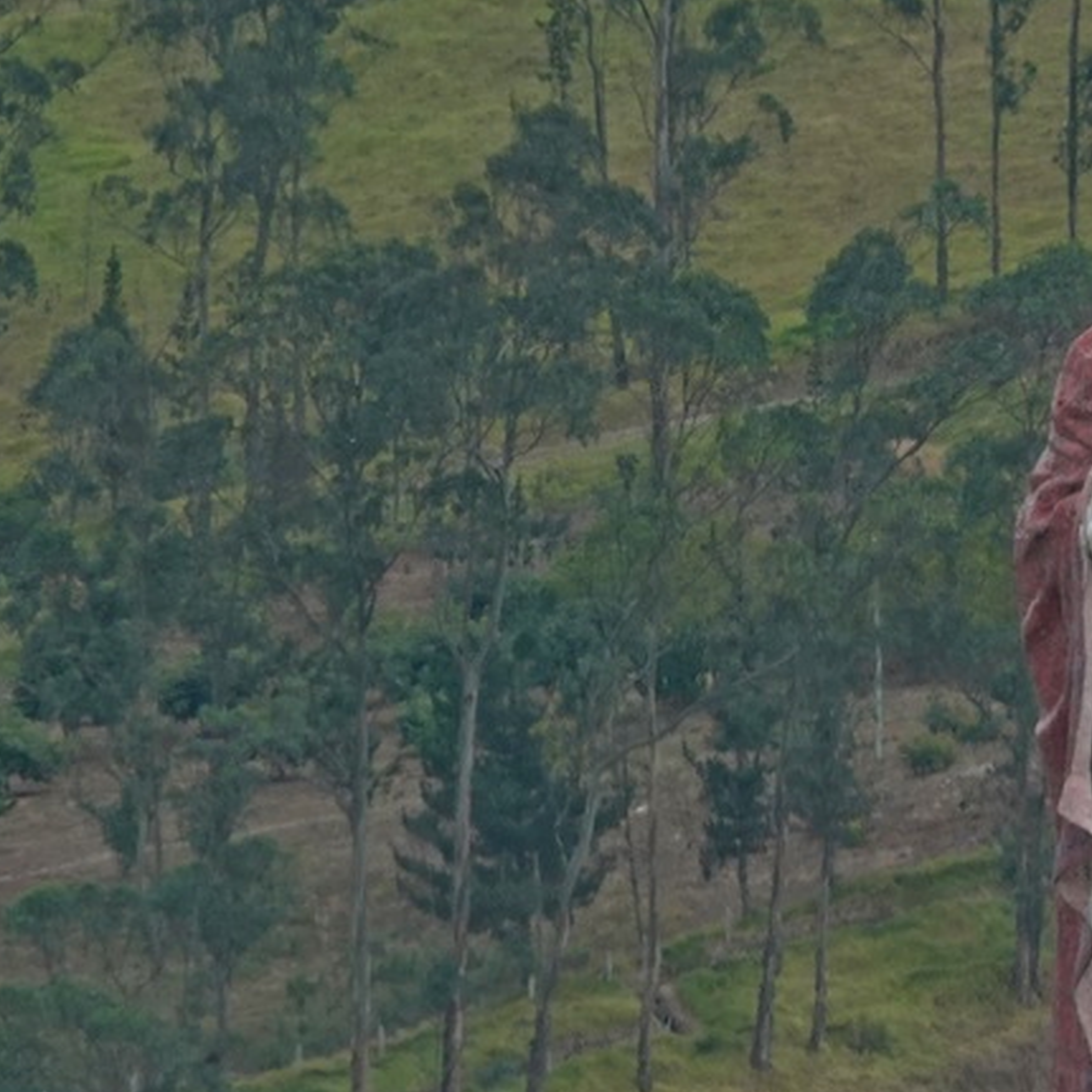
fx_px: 57497
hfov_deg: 1.1
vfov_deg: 1.1
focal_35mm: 1611
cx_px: 1219
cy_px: 799
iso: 320
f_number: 13
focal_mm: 186.64
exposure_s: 1/80
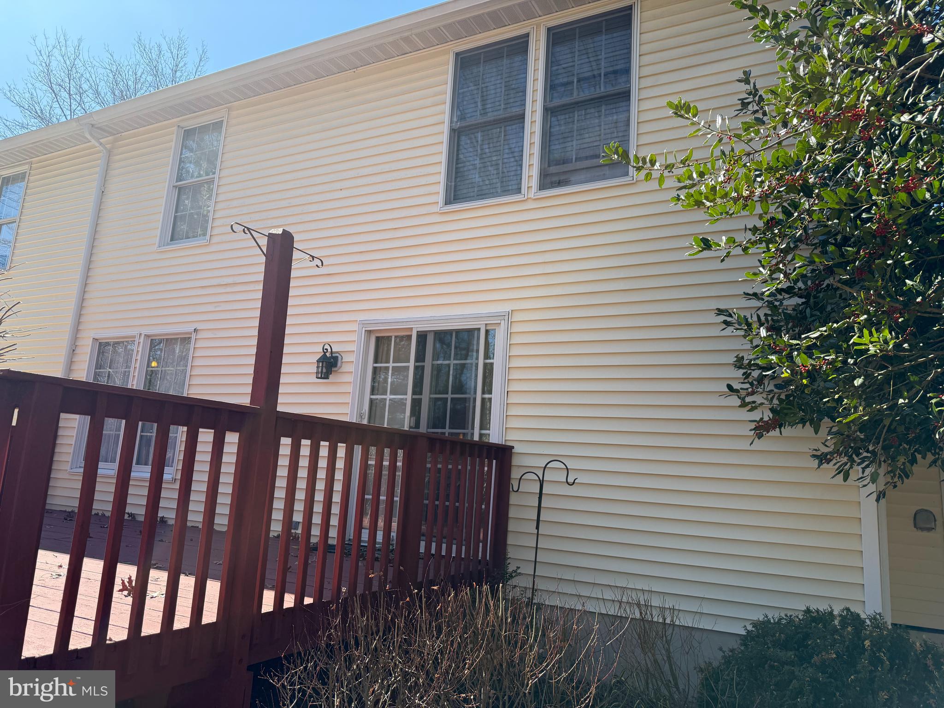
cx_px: 472
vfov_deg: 56.8
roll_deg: -3.5
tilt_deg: +9.8
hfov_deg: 71.6
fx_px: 654
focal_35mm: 24
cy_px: 354
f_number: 1.78
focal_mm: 6.76
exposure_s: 1/2169
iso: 100
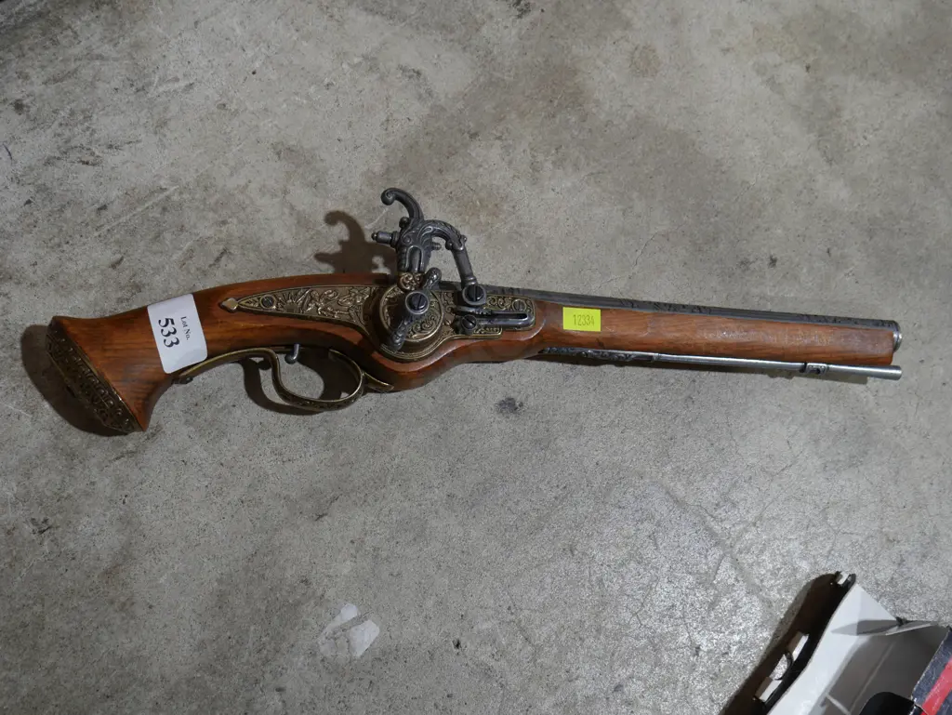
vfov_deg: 37.8
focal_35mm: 38
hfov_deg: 49.0
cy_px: 358
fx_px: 1046
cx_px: 476
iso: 250
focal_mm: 19
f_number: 4.1
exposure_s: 1/60
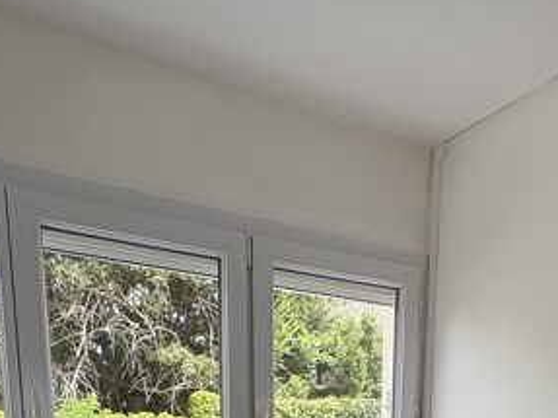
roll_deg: -0.8
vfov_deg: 28.5
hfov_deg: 47.5
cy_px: 574
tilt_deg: -11.8
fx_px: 628
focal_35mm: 39
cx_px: 346
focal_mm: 2.22
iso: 40
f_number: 2.2
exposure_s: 1/189
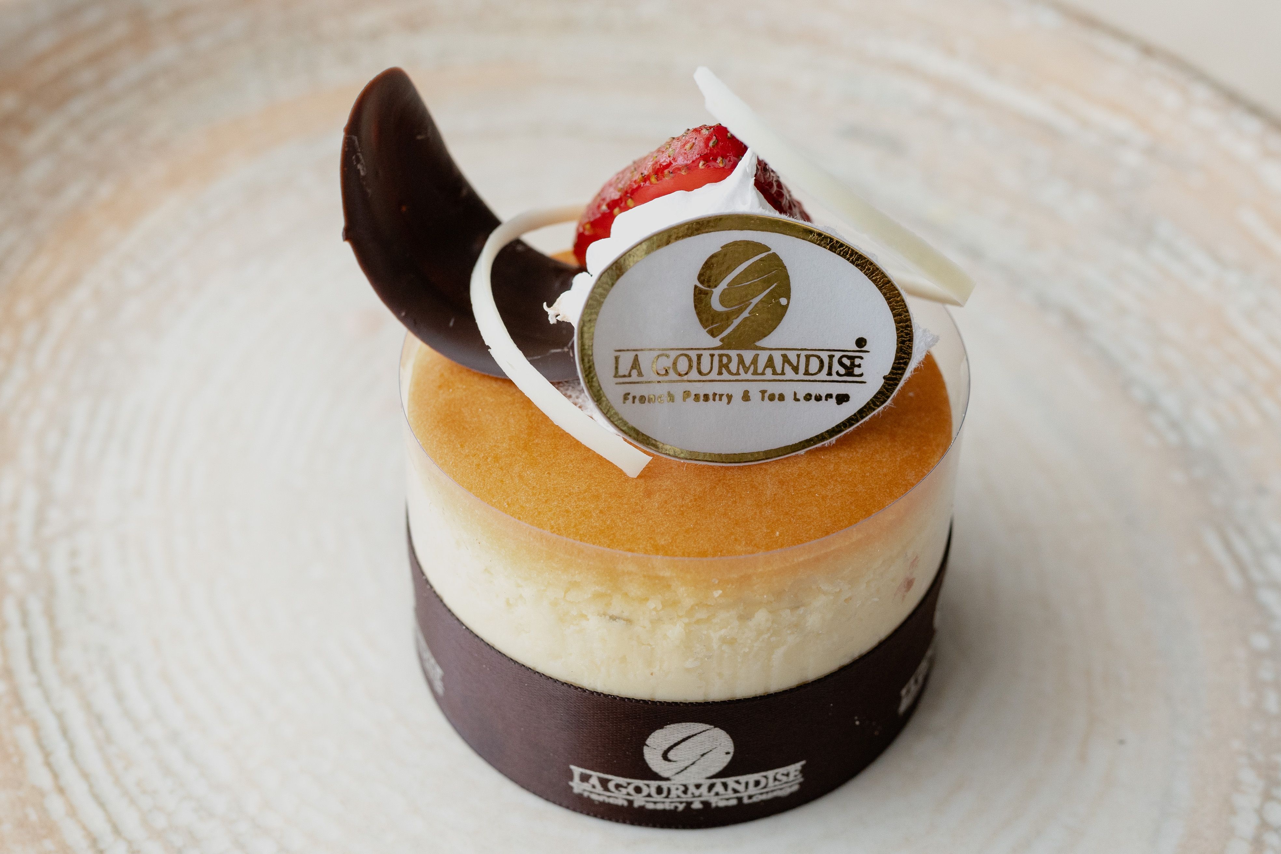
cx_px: 640
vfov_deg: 26.0
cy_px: 427
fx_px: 1850
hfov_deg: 38.2
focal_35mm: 52
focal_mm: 35
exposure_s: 1/160
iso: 800
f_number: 5
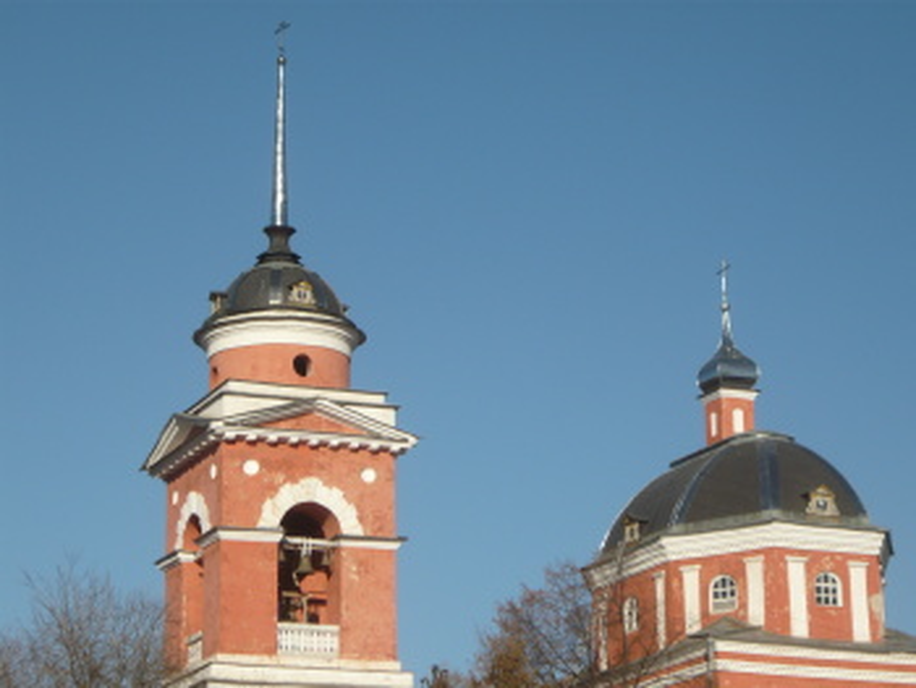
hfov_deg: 21.1
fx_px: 2463
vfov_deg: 15.9
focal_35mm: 93
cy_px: 344
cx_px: 458
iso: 100
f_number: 4.8
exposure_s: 1/800
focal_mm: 15.3
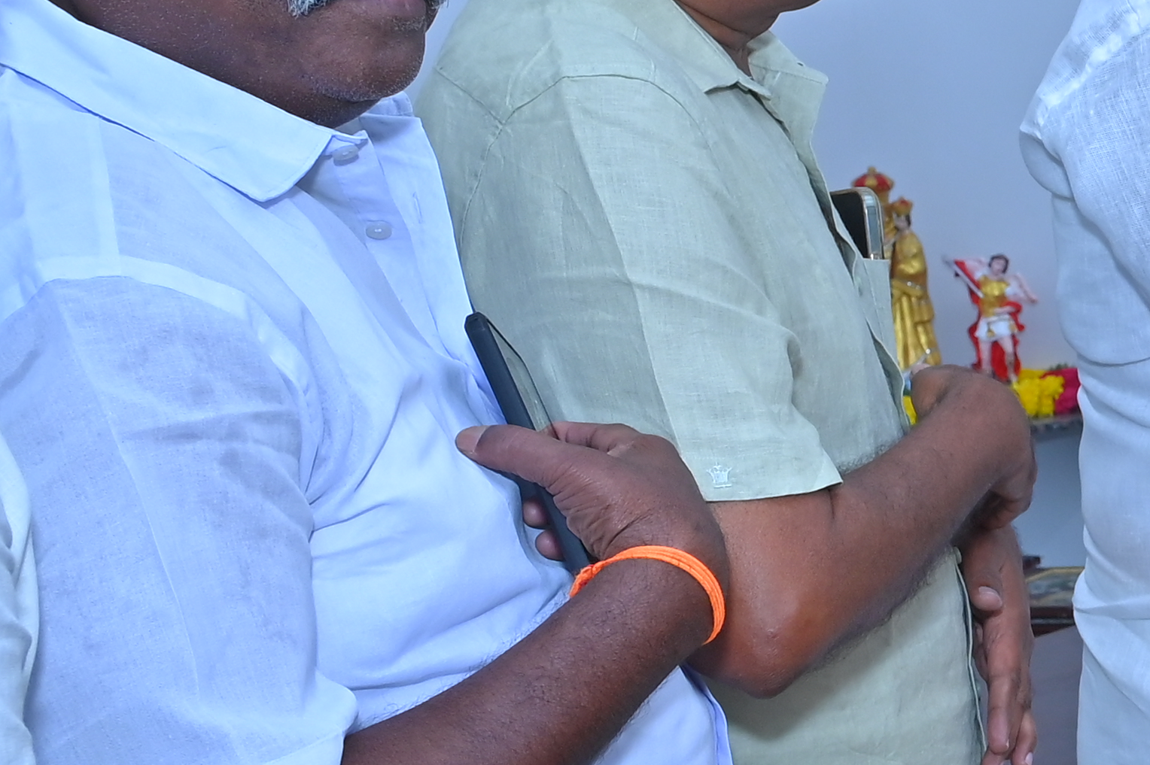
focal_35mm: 95
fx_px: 3033
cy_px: 339
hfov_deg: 17.3
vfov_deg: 14.4
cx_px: 2093
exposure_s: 1/160
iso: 400
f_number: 8
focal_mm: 24
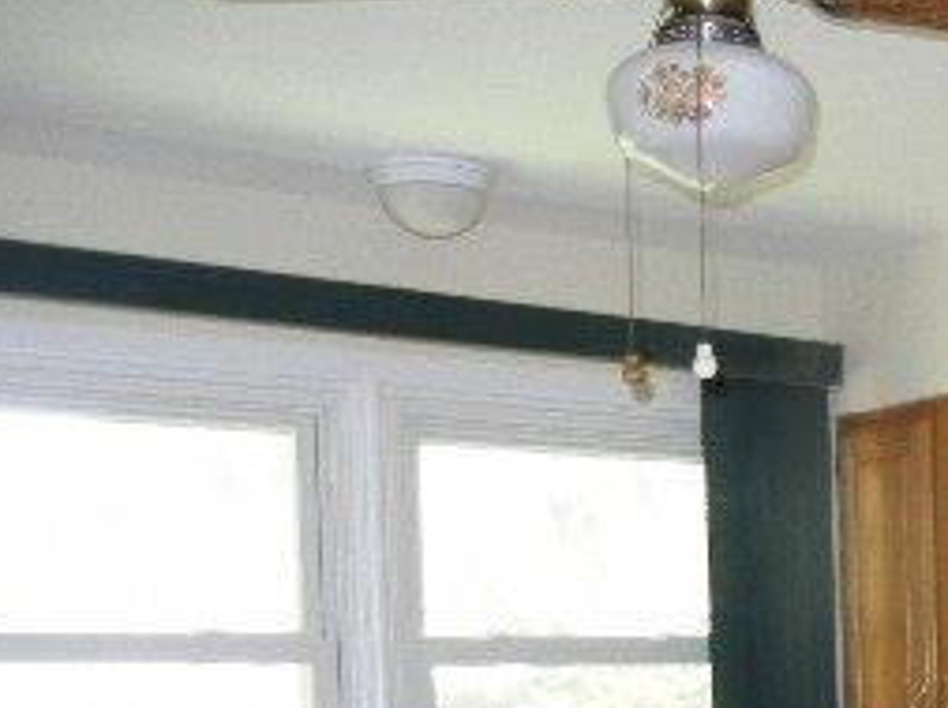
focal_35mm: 76
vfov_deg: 18.4
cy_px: 820
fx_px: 2078
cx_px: 1057
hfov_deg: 24.0
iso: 200
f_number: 3.5
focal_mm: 5.4
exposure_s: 1/30
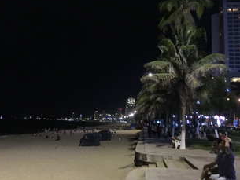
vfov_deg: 37.7
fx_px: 264
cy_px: 81
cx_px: 99
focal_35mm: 38
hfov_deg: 48.7
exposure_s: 1/17
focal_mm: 4.15
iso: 250
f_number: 2.2
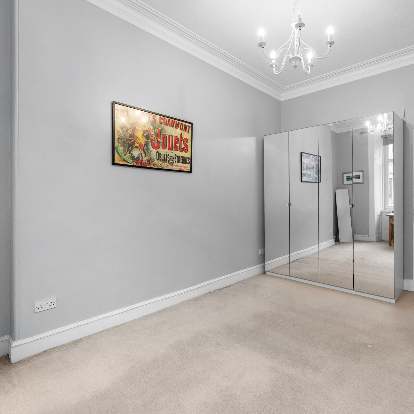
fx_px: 244
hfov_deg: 79.1
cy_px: 208
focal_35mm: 18
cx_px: 261
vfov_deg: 80.7
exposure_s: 1/10
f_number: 8
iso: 640
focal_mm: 14
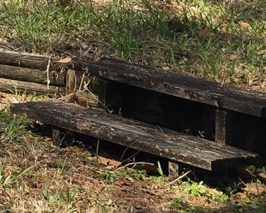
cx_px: -661
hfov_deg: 8.5
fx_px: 1307
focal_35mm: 166
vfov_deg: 8.7
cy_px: -244
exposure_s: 1/305
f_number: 1.7
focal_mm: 6.3
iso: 12
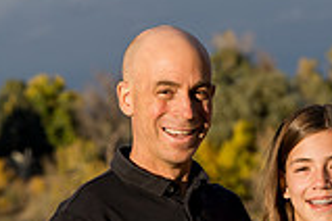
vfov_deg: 3.6
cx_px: 411
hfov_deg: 5.4
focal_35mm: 380
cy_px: 322
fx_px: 3504
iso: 320
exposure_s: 1/320
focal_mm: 104
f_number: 6.3
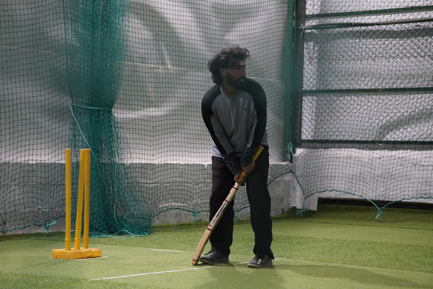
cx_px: 216
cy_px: 144
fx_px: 1101
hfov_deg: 22.2
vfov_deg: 15.0
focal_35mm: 92
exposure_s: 1/200
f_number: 4.5
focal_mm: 61
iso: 5000
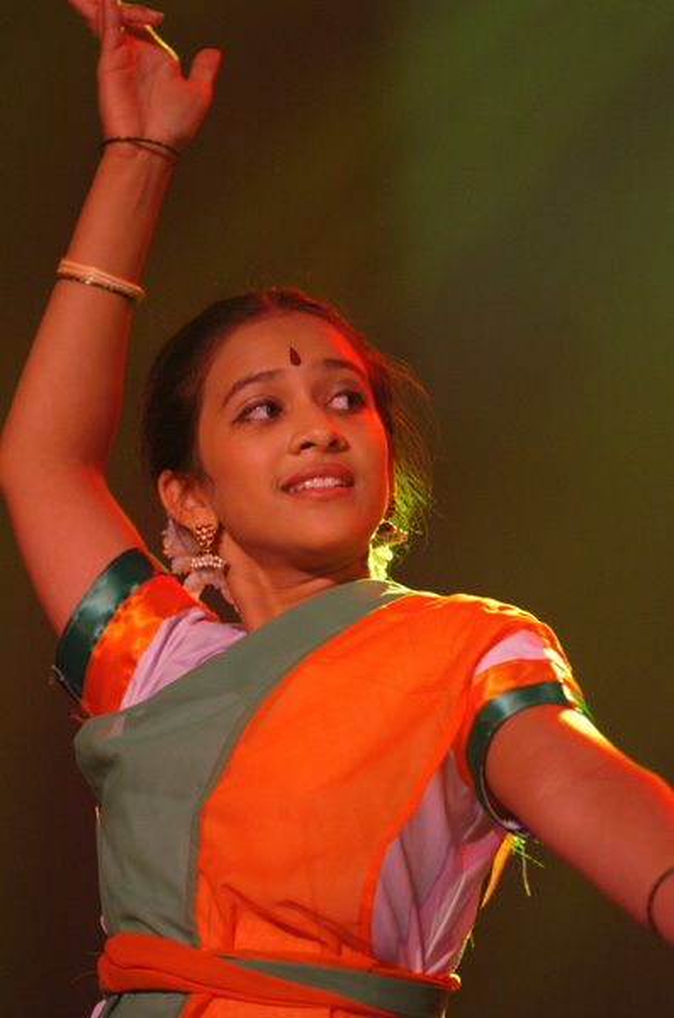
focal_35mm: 300
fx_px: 8468
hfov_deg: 4.6
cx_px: 337
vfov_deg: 6.9
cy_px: 509
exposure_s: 1/160
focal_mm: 200
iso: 800
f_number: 2.8
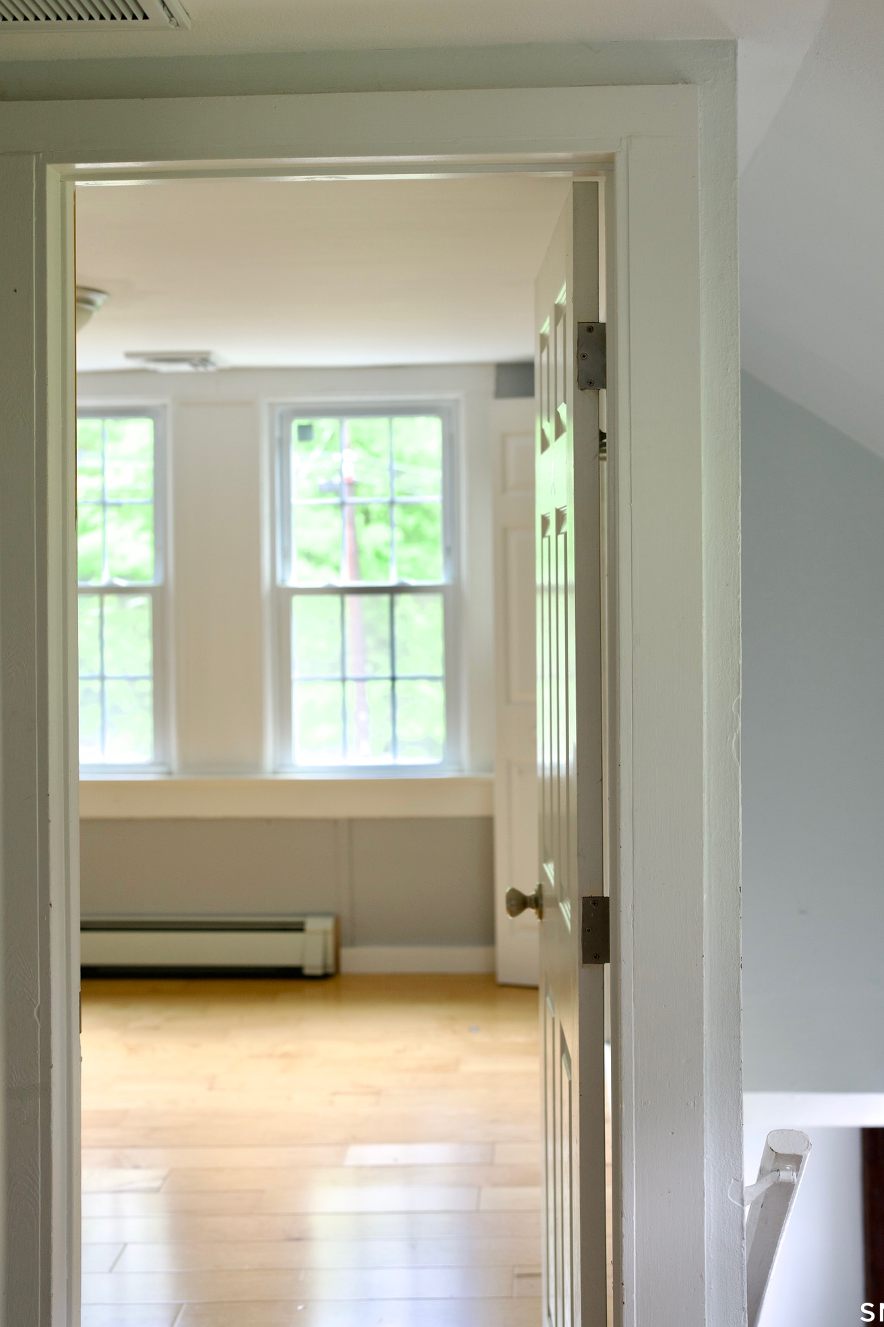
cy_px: 559
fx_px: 1510
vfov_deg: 47.2
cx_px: 503
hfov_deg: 32.6
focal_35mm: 41
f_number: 2.5
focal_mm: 35
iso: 160
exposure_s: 1/60
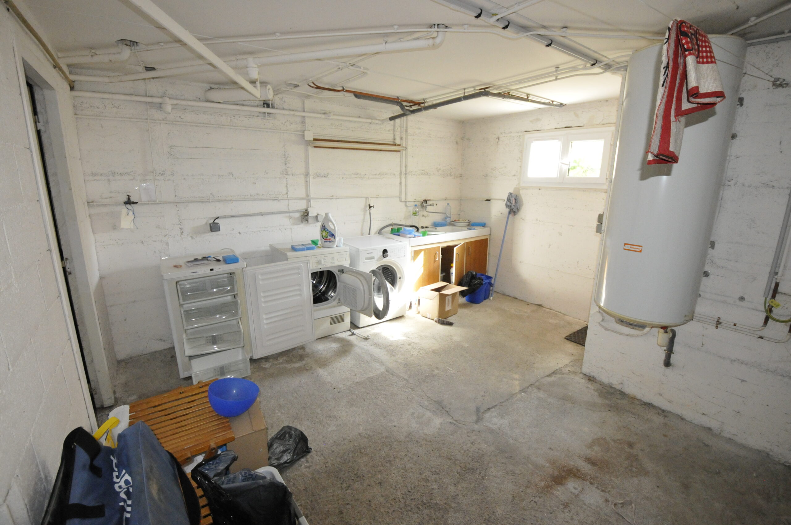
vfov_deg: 77.2
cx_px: 396
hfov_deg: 100.5
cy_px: 262
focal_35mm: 15
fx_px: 329
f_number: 5.6
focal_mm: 10
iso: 2800
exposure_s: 1/60
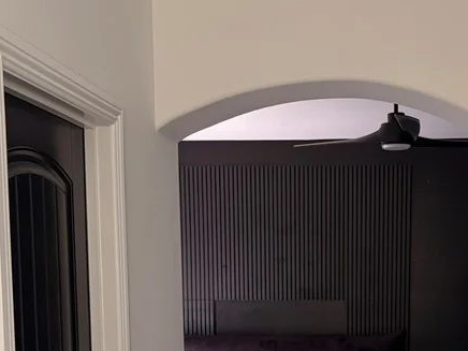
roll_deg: +0.5
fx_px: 825
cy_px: 359
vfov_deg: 23.0
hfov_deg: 31.3
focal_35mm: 61
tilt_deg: -5.6
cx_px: 330
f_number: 1.6
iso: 80
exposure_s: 1/122
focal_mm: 5.96
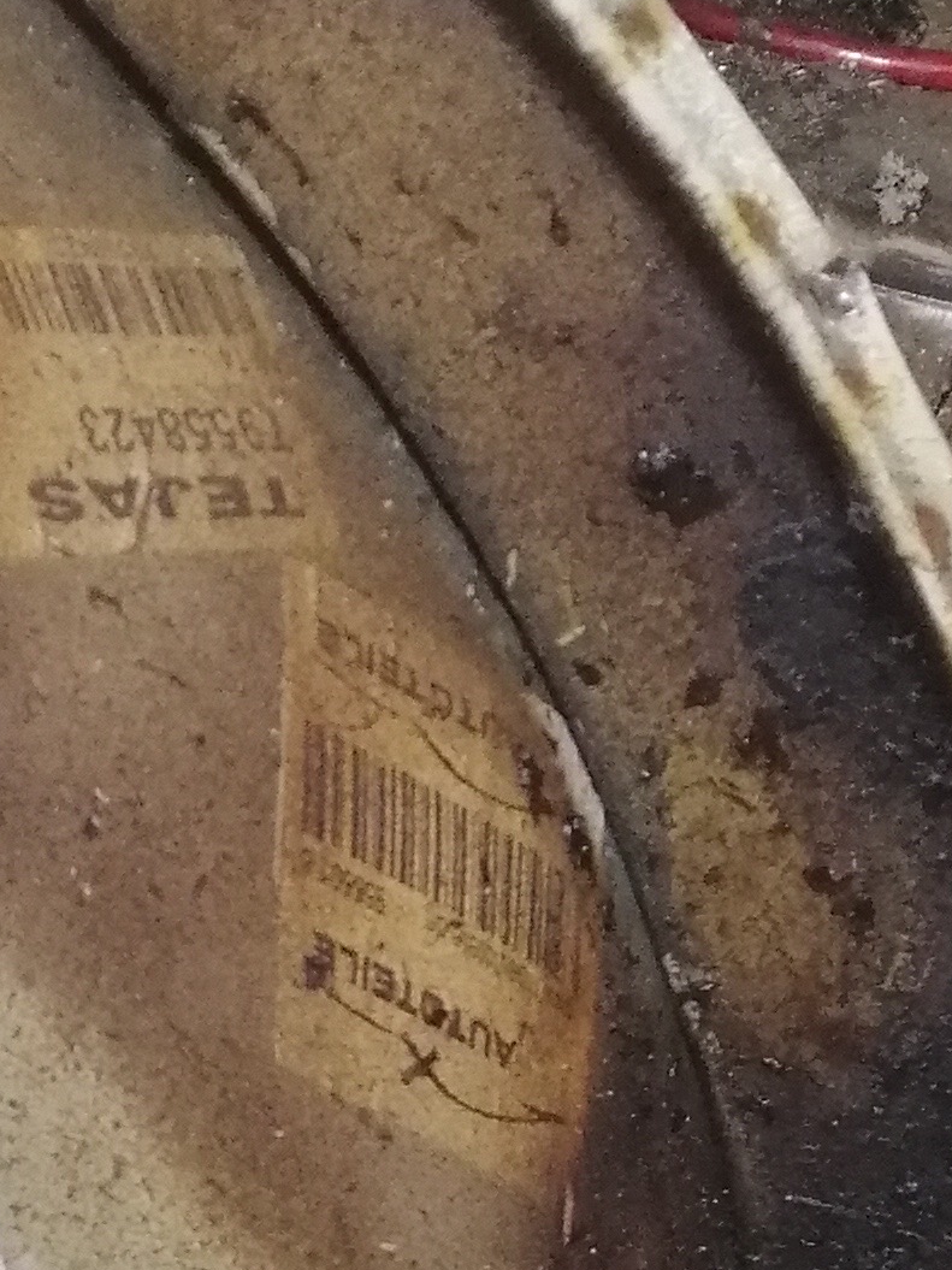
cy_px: 727
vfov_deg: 15.0
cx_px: 347
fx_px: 4805
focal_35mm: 131
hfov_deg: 11.3
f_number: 1.8
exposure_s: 1/33.3
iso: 250
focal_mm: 3.95
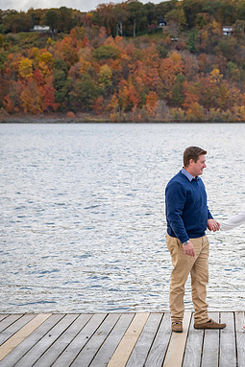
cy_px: 183
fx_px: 1103
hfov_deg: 12.6
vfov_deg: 18.9
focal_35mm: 108
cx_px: 227
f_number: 4.5
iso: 1250
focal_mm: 70
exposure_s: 1/4000
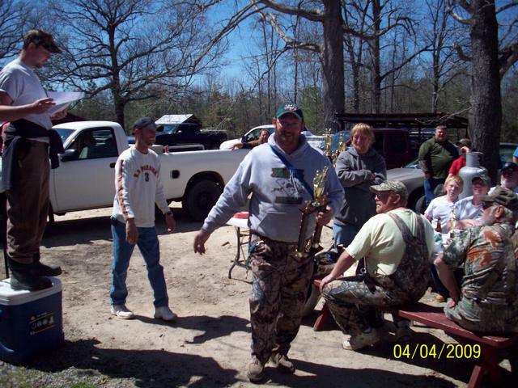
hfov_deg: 50.1
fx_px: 554
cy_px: 194
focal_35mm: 37
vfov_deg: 38.7
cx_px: 259
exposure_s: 1/436
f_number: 5.6
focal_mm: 6.2
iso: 80
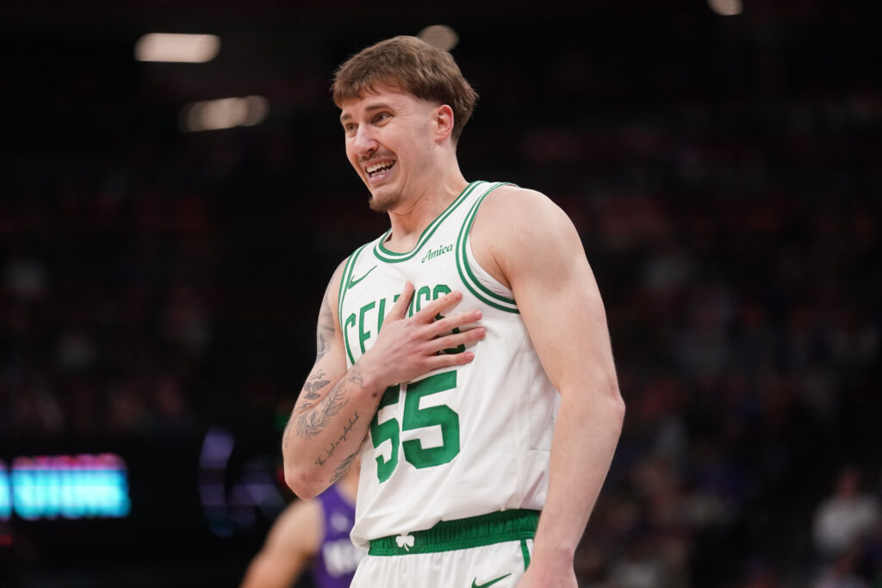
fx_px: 4900
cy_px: 294
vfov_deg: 6.9
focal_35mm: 200
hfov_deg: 10.3
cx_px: 441
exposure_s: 1/2500
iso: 4000
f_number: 2.8
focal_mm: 200
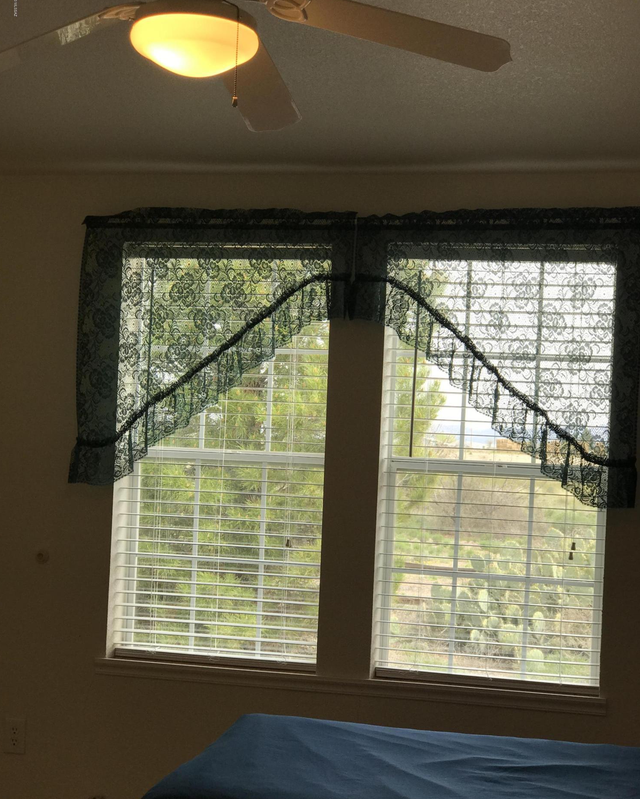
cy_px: 420
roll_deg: -2.7
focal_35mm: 60
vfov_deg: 31.4
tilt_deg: +1.1
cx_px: 319
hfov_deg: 25.4
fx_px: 1421
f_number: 2.8
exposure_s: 1/158
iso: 20
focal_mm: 6.6
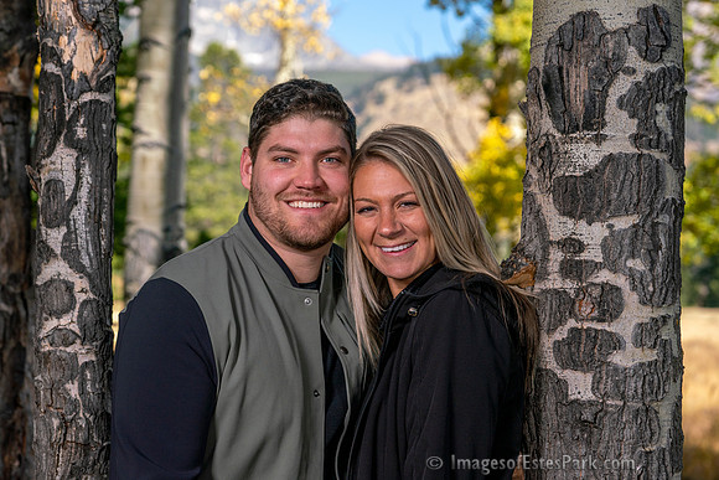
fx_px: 1398
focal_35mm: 70
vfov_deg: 19.5
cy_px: 240
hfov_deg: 28.8
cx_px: 360
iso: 160
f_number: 4.5
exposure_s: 1/1000
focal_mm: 70
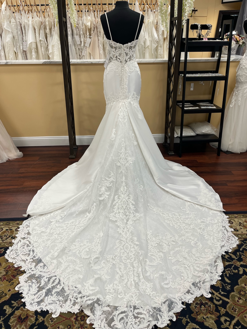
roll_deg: +1.4
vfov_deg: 67.3
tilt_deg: -28.1
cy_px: 164
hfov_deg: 53.0
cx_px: 124
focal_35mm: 26
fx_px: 247
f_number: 1.6
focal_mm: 5.1
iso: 32
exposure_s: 1/124
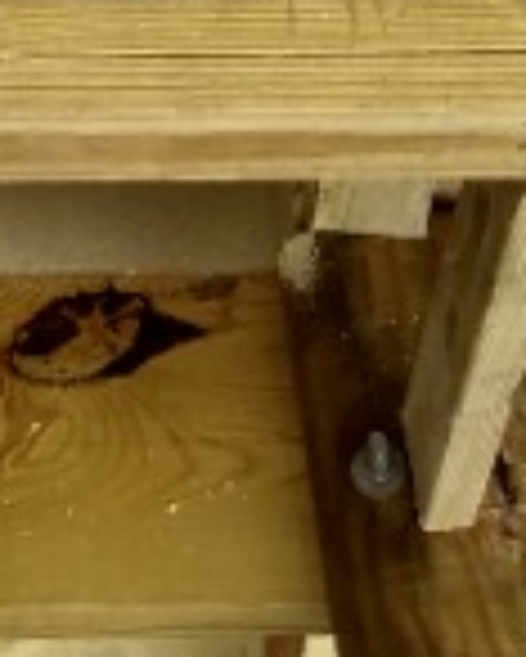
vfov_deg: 13.6
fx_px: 2391
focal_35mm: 123
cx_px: -202
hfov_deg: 12.1
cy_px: -603
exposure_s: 1/384
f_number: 2
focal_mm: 3.54
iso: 100
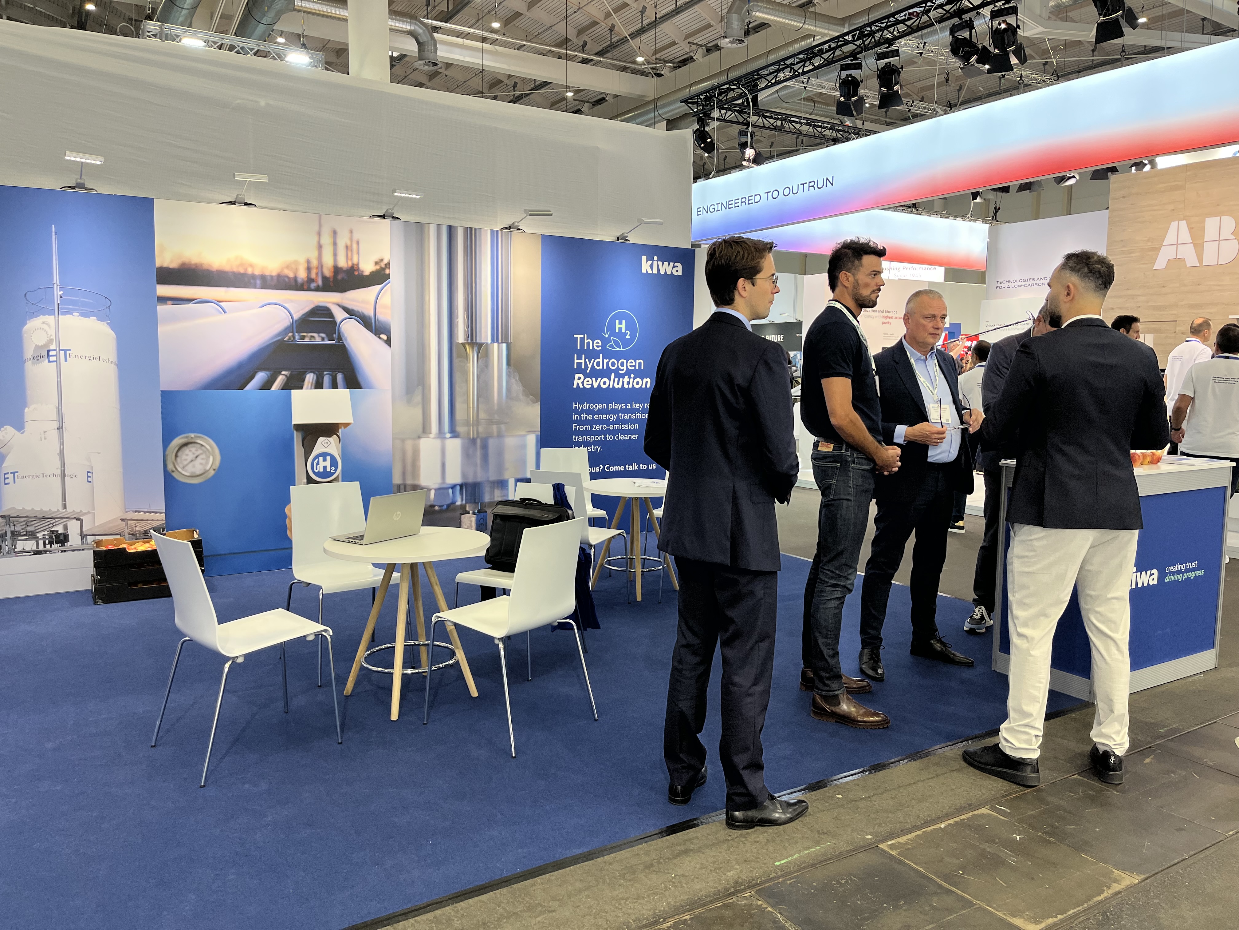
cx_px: 620
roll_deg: -0.2
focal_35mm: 26
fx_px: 931
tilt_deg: -5.7
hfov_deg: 67.3
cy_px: 465
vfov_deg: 53.1
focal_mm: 5.1
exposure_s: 1/100
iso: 80
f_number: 1.6
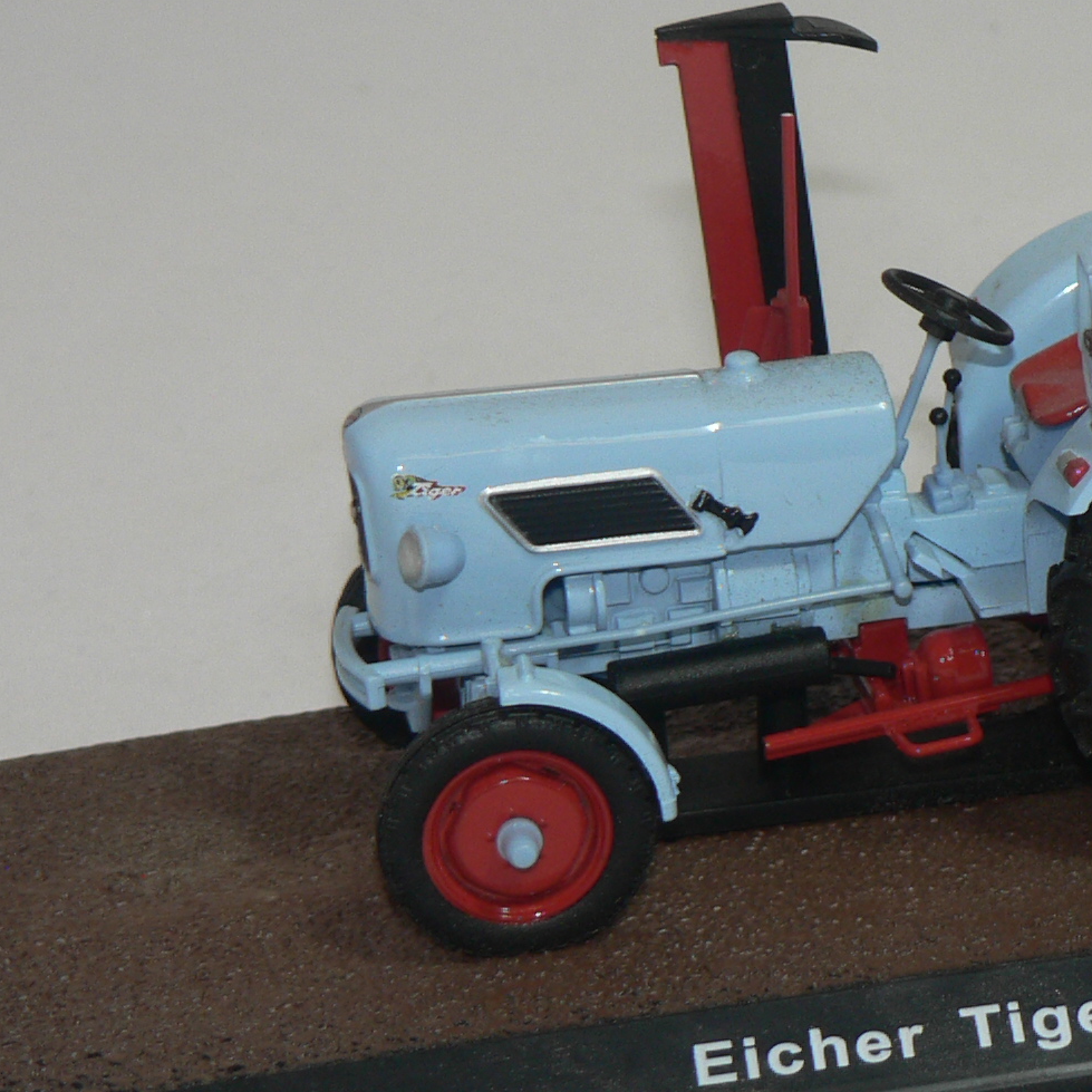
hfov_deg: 10.2
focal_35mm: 171
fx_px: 6103
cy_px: 476
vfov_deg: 10.2
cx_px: 926
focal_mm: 12.4
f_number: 3.2
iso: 80
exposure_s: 1/60
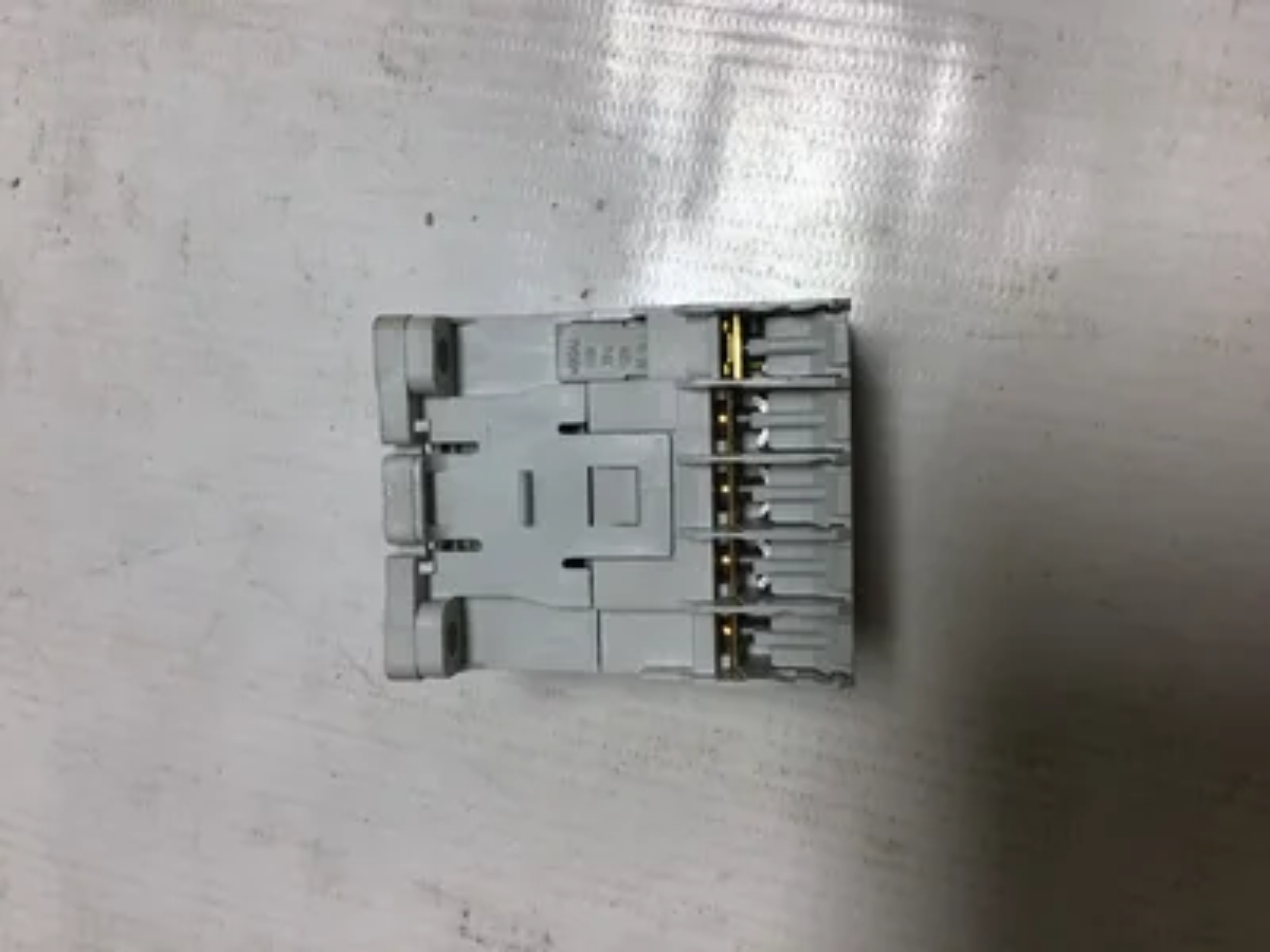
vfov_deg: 45.4
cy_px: 476
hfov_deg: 58.4
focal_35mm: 31
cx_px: 635
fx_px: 1137
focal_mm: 3.3
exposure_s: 1/321
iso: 25
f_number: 2.4
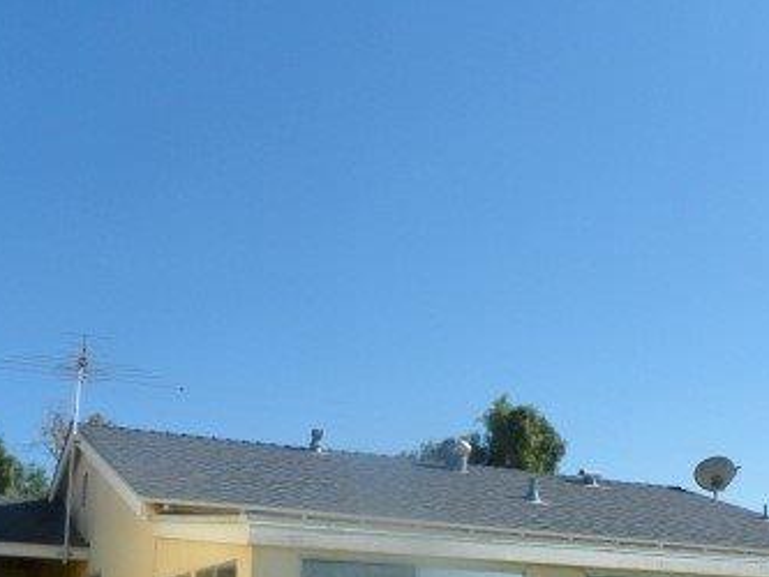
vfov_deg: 28.1
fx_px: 1111
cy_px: 512
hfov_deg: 38.1
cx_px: 448
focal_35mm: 50
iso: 64
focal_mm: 4.6
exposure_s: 1/400
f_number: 5.6
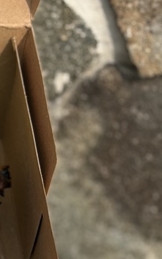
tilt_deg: -39.7
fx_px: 1469
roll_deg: -5.2
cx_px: -194
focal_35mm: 208
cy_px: 180
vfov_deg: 10.1
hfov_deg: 6.1
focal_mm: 5.96
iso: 32
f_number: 1.6
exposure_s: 1/2865
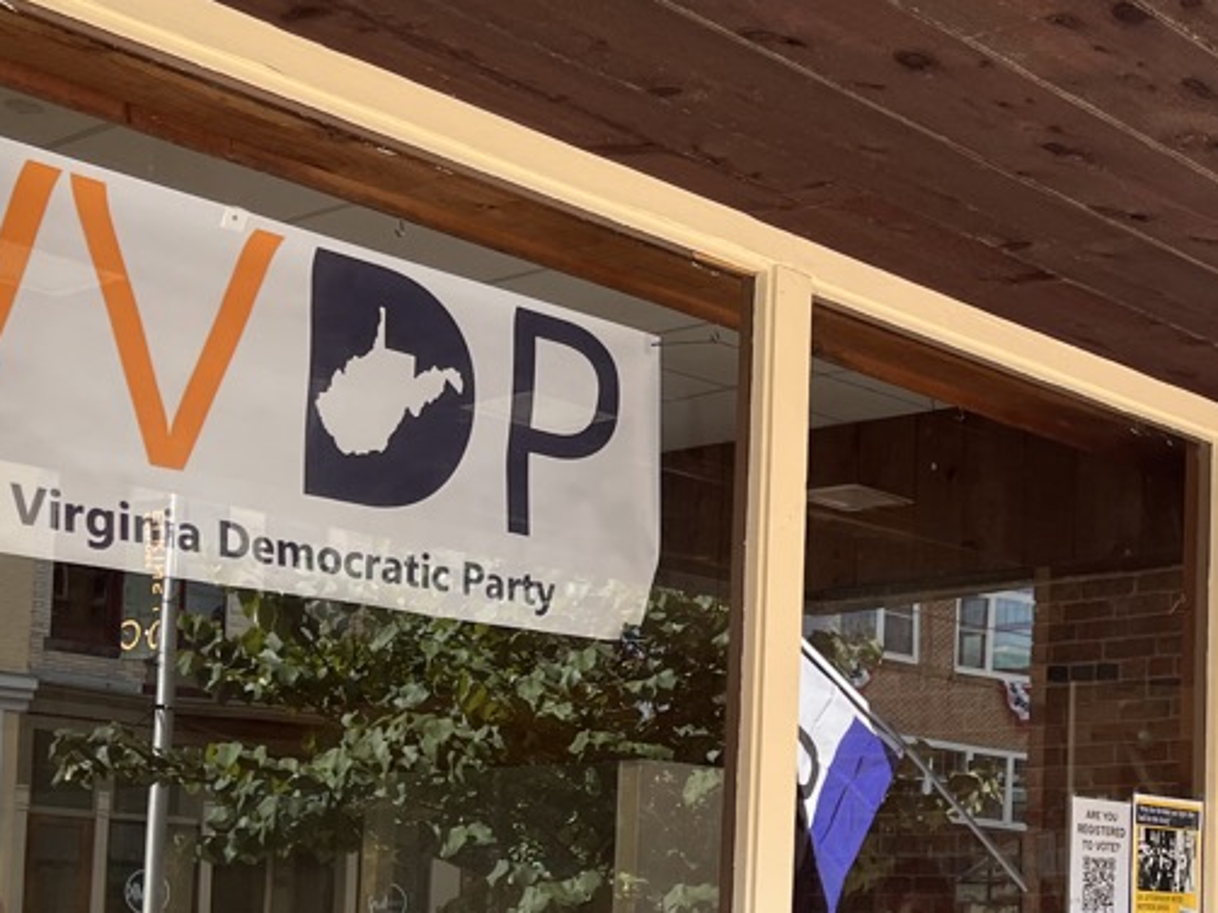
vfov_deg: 23.2
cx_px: 1133
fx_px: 2181
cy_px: 777
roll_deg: +0.8
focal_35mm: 62
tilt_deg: +4.5
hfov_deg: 29.7
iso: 50
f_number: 1.6
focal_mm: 5.1
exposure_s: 1/449
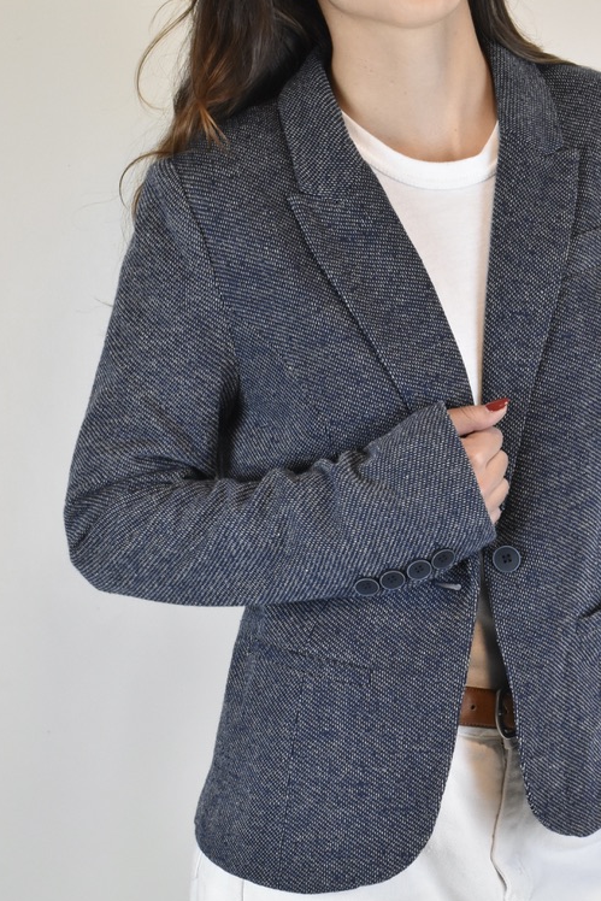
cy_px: 587
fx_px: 1852
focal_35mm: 74
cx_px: 363
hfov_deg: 18.4
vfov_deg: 27.2
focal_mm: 34
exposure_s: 1/40
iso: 1600
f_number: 13
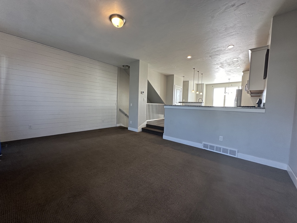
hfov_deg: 102.1
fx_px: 120
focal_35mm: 14
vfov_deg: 85.7
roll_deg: -2.1
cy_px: 112
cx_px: 148
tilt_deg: -3.0
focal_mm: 2.22
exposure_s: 1/120
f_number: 2.2
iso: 200
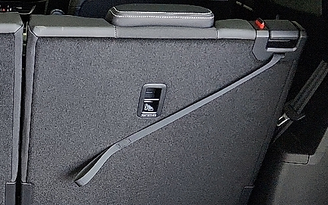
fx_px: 706
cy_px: 191
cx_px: 11
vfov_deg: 16.3
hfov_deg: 25.1
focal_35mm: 79
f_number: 1.8
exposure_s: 1/50
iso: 155
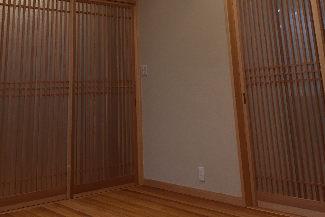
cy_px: 2
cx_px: 156
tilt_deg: +15.4
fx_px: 379
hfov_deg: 46.4
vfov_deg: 29.8
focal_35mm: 42
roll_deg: +2.7
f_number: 2.2
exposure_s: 1/30
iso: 80
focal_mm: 4.15
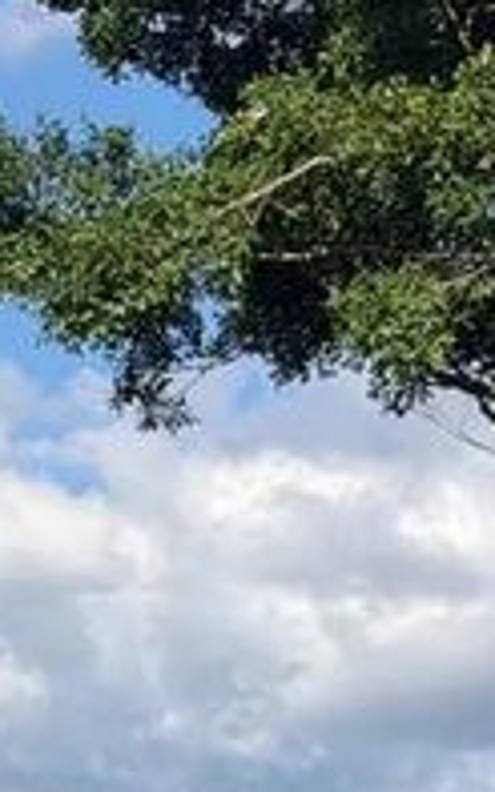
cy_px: 1158
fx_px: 5702
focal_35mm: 264
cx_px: -52
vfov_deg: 7.8
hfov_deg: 5.0
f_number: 1.78
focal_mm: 6.76
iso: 64
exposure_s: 1/7874
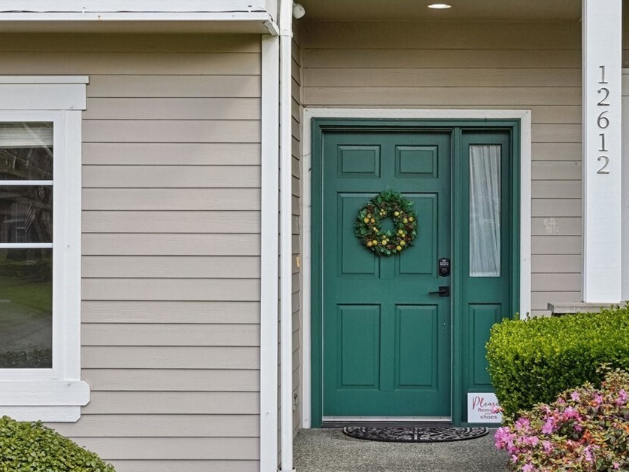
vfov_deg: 18.0
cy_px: 243
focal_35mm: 82
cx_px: 412
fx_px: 1490
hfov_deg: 23.7
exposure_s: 1/125
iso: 125
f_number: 8
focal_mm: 28
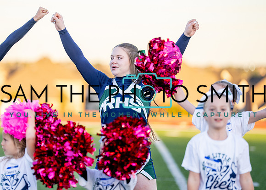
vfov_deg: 6.1
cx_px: 113
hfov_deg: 8.6
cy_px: 80
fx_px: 1769
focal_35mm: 234
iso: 500
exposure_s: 1/1250
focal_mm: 191
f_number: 2.8
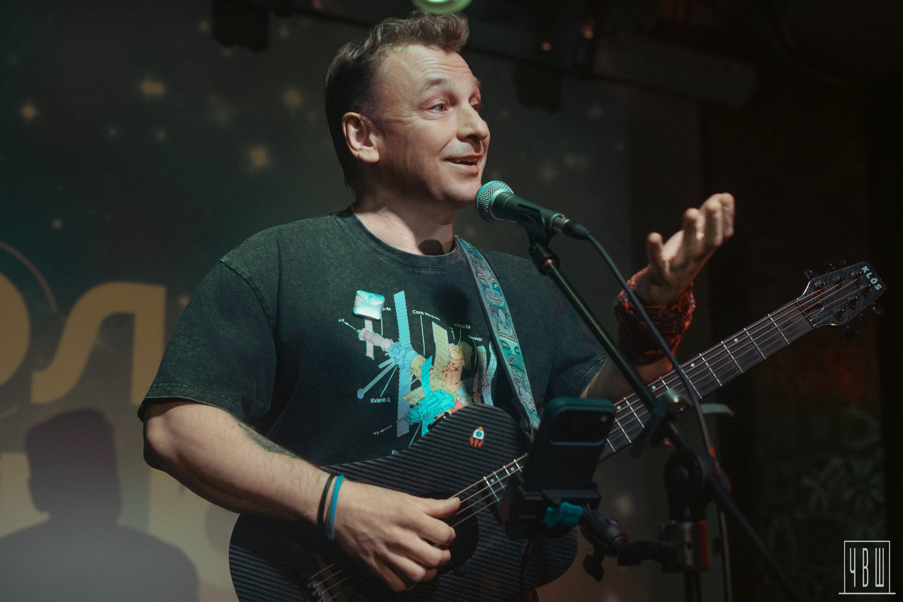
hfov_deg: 39.6
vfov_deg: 27.0
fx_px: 1254
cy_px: 301
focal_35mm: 50
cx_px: 452
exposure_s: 1/200
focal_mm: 50
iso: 400
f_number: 2.8
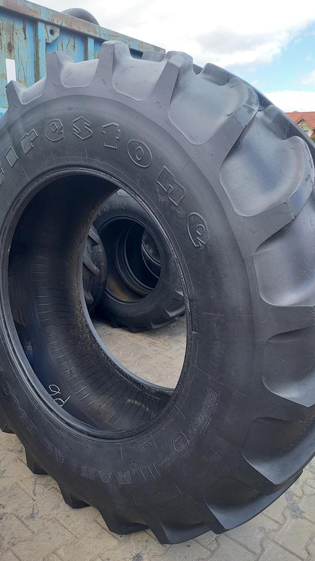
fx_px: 416
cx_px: 152
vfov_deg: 67.9
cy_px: 286
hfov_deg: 41.5
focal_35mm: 28
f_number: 1.8
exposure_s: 1/119
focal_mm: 4.65
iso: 50
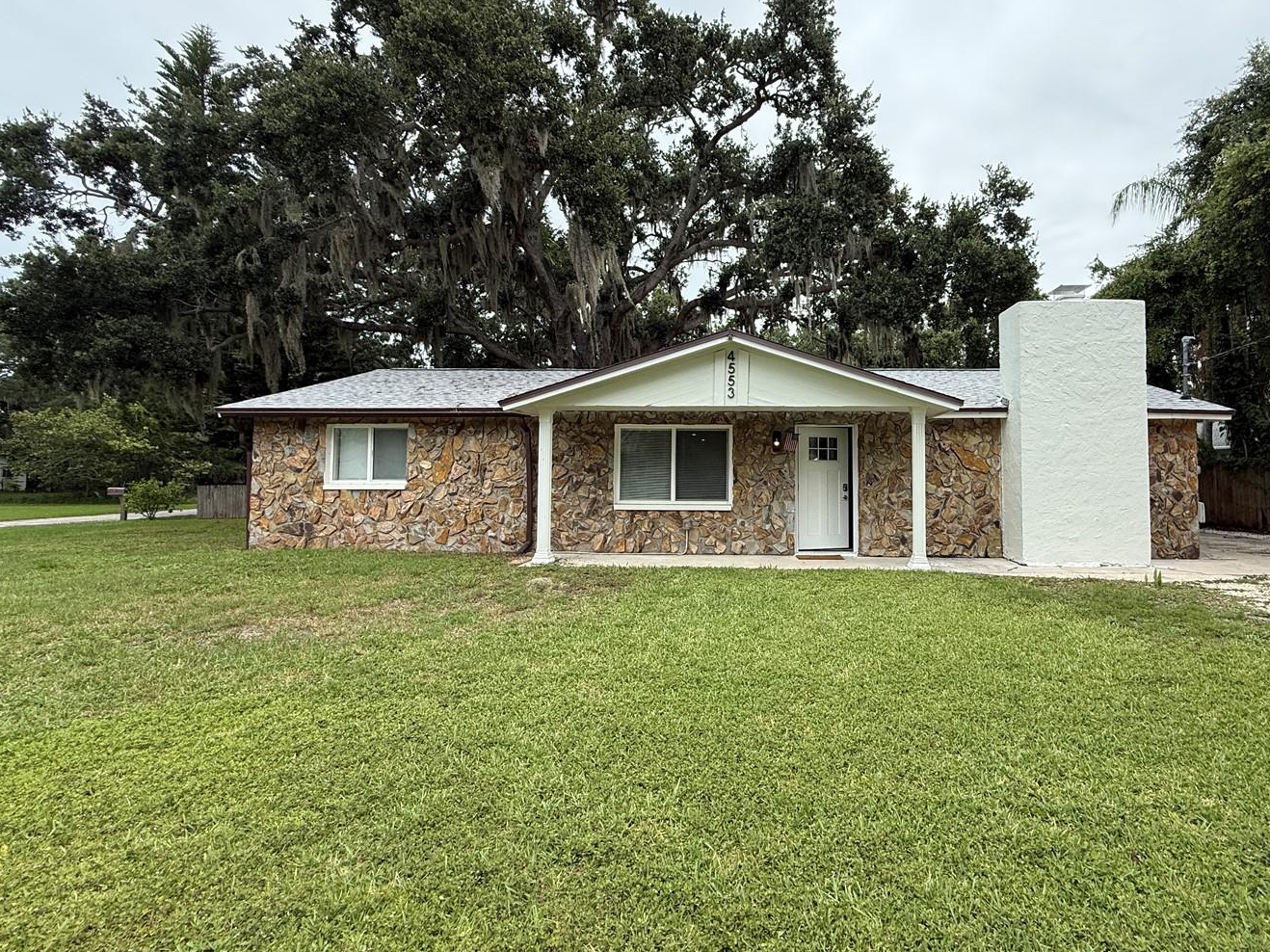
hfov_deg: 89.9
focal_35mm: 17
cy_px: 451
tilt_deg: +3.8
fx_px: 624
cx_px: 758
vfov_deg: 74.7
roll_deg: +0.2
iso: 64
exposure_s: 1/1464
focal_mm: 2.22
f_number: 2.2
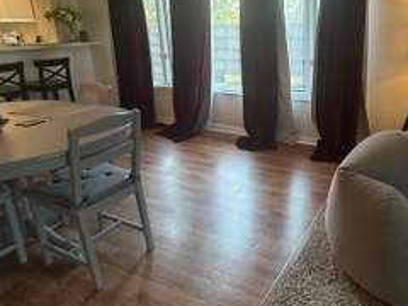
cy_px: 121
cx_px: 286
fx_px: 330
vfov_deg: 49.4
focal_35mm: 28
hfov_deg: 61.2
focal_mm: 2.22
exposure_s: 1/120
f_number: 2.2
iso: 200
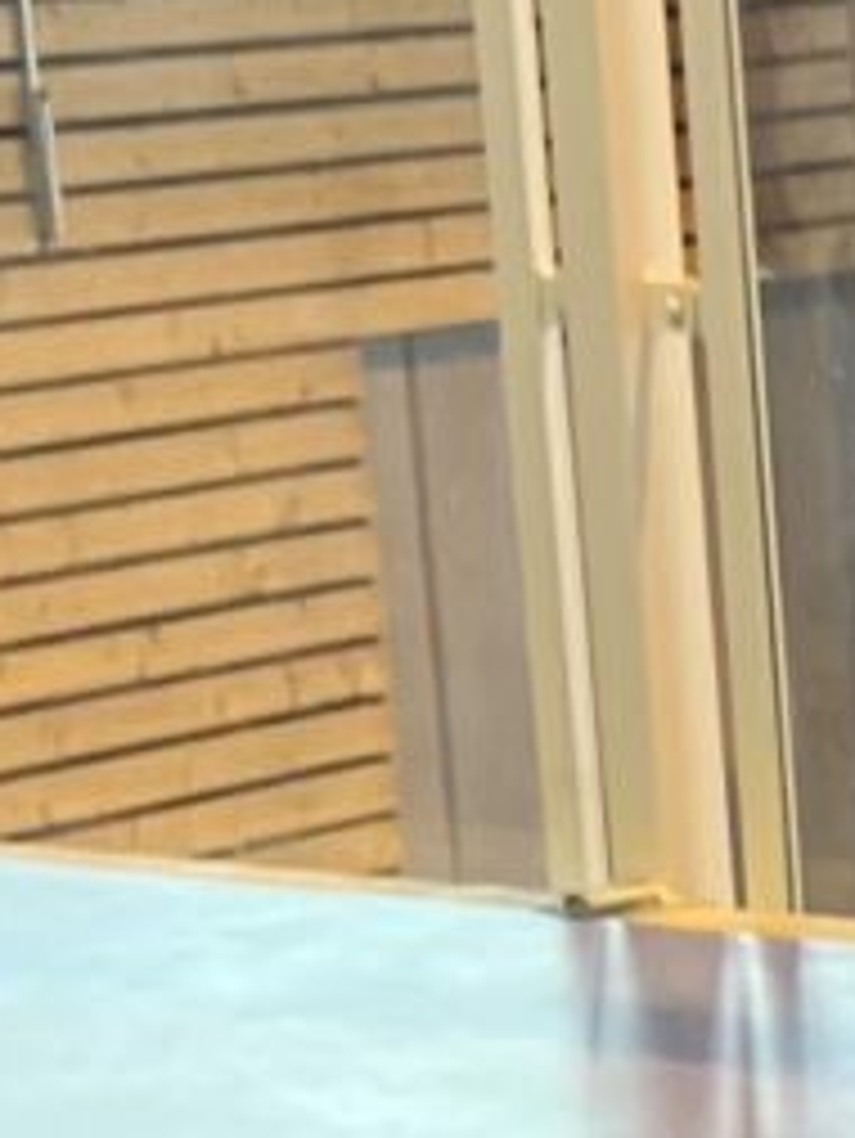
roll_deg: -2.1
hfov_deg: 6.7
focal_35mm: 197
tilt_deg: -15.6
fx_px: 6482
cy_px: 1687
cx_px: 2682
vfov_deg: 9.8
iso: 100
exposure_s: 1/50
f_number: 1.5
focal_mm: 5.7
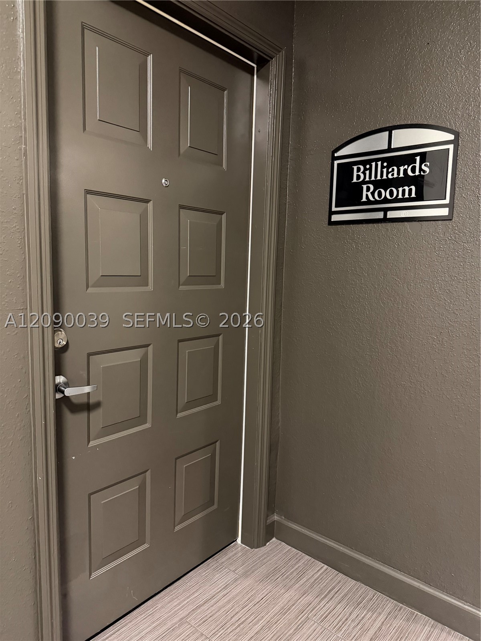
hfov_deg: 56.8
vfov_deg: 71.6
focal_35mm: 24
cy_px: 320
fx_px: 445
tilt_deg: -8.2
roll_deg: -1.5
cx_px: 240
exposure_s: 1/30
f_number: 1.78
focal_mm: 6.76
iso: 1000
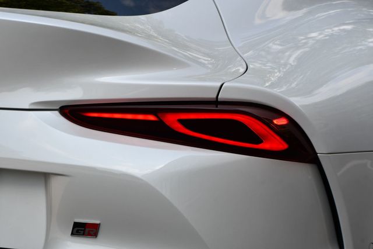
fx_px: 1584
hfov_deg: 13.4
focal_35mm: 153
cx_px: 186
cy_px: 124
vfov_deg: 9.0
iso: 160
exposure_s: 1/250
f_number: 8
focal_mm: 102
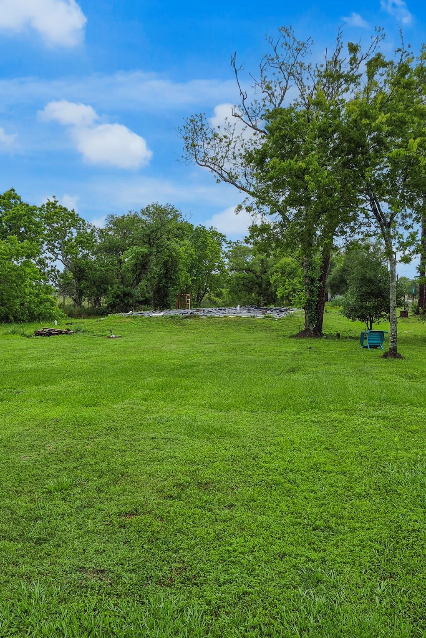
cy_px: 318
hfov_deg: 41.1
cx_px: 206
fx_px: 568
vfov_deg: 58.7
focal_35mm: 32
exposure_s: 1/4928
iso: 80
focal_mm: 5.4
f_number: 1.8
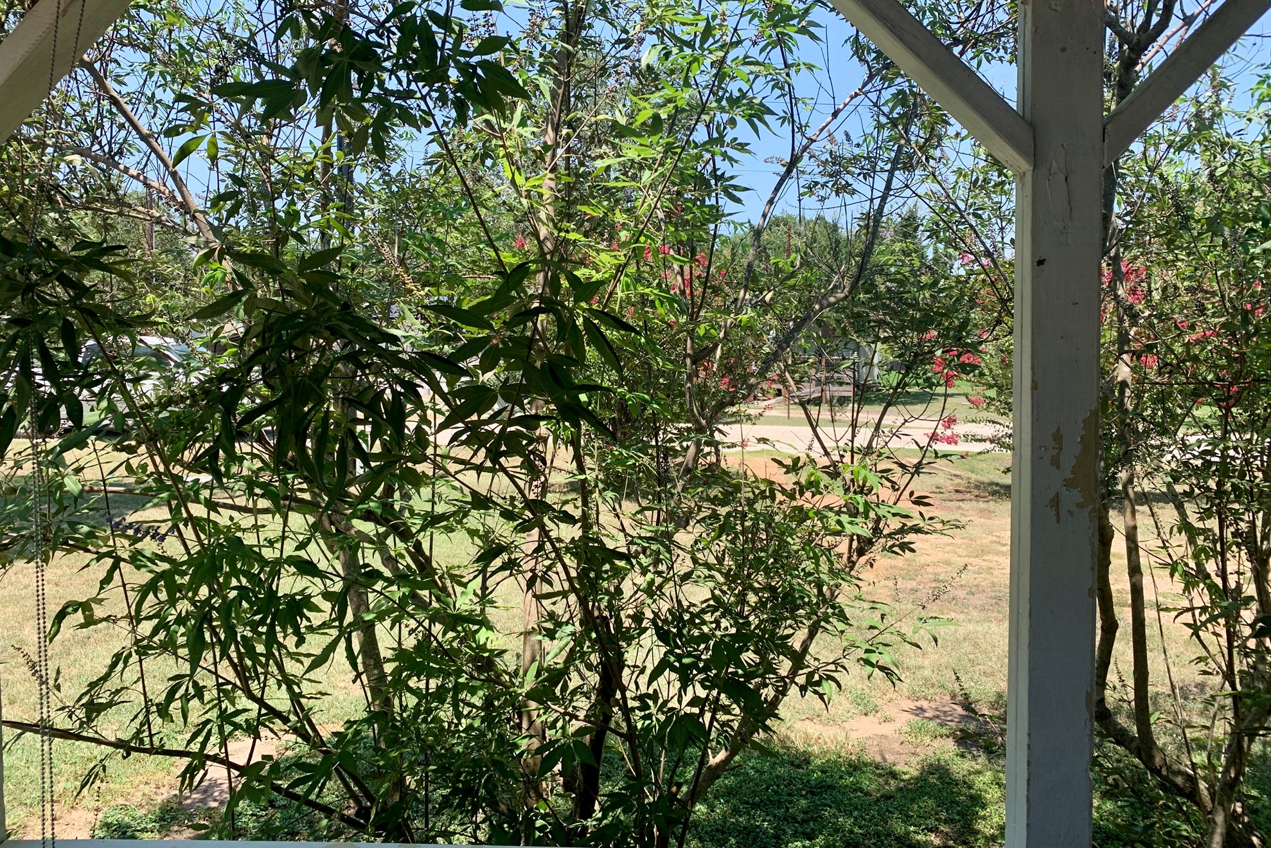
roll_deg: -0.3
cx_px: 627
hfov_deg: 65.5
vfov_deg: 46.3
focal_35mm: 28
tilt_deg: -2.5
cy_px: 364
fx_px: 989
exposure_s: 1/777
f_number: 1.8
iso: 25
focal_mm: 4.25
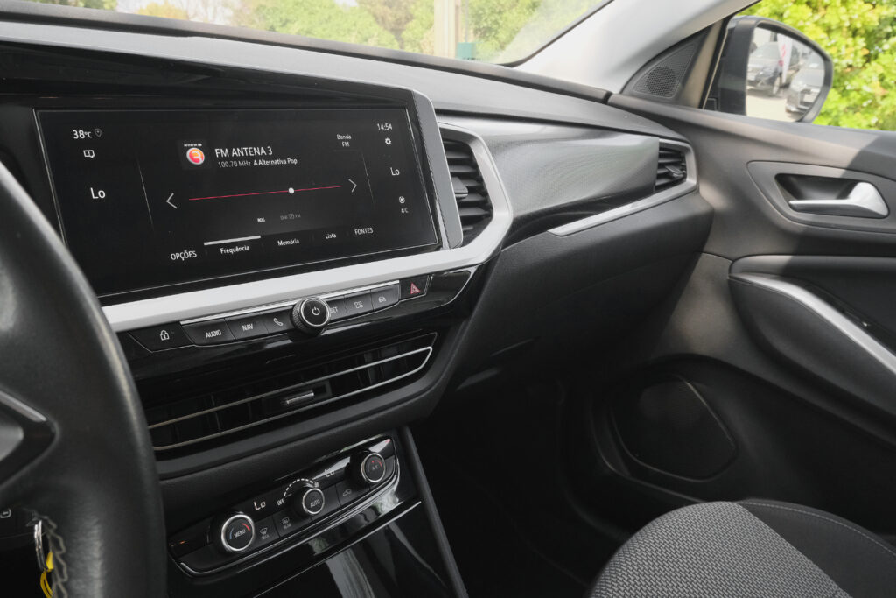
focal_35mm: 28
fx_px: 697
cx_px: 448
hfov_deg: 65.5
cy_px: 299
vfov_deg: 46.4
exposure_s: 1/125
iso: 2000
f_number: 9
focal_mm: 18.6
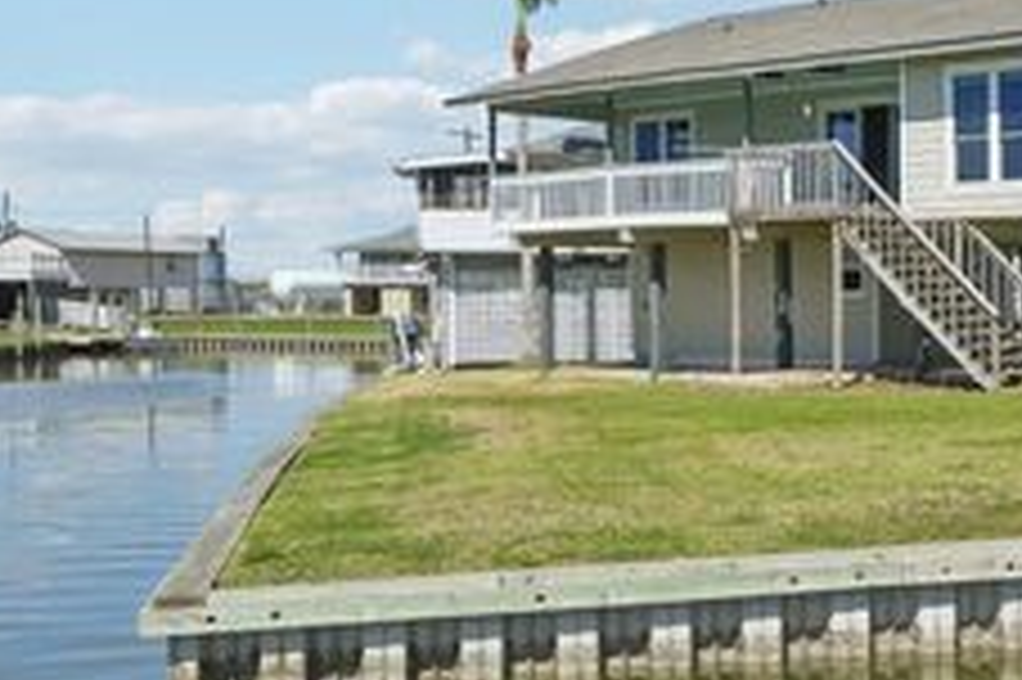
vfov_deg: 21.0
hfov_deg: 29.8
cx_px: 968
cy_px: 137
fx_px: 1816
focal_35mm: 64
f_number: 8
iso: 400
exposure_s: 1/2000
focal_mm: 29
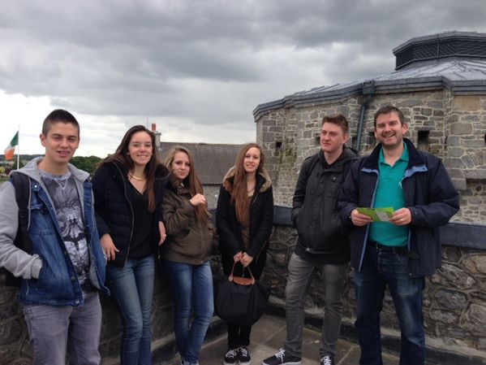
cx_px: 243
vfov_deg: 42.9
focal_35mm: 33
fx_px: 463
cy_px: 182
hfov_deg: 55.4
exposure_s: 1/459
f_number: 2.4
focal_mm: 4.12
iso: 50
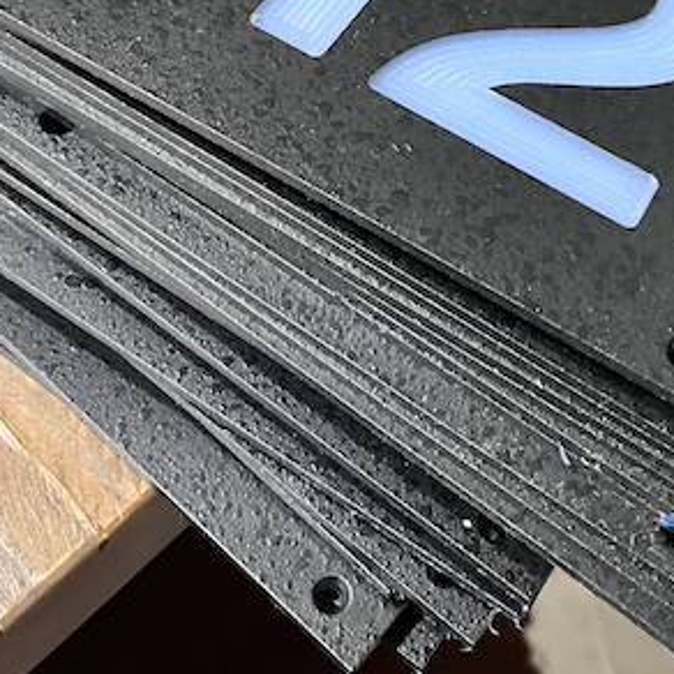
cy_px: -23
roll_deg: -13.0
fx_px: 1388
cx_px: 459
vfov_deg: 25.7
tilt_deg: -43.4
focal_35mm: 63
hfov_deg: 27.1
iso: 500
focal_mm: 5.1
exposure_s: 1/40
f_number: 1.6
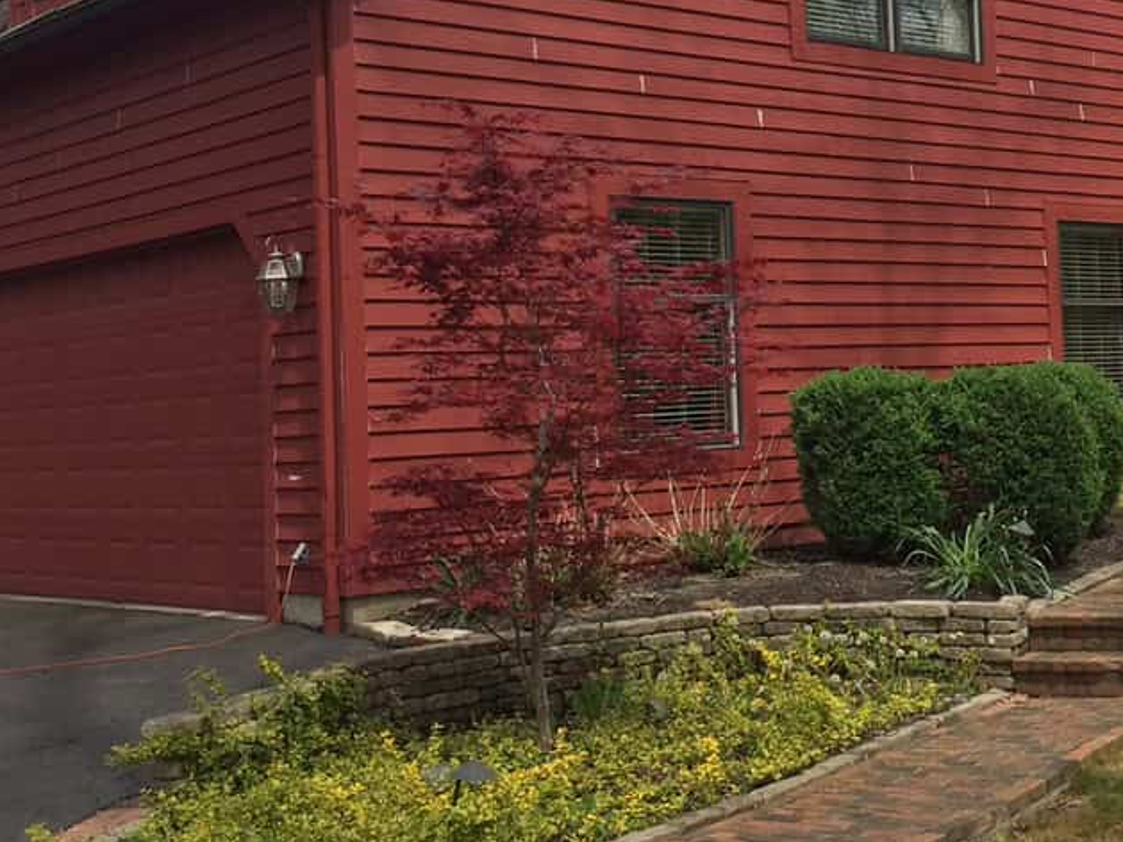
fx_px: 1914
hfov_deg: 31.5
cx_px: 968
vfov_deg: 24.7
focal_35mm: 59
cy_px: 280
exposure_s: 1/1199
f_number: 2.2
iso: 32
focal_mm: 4.2
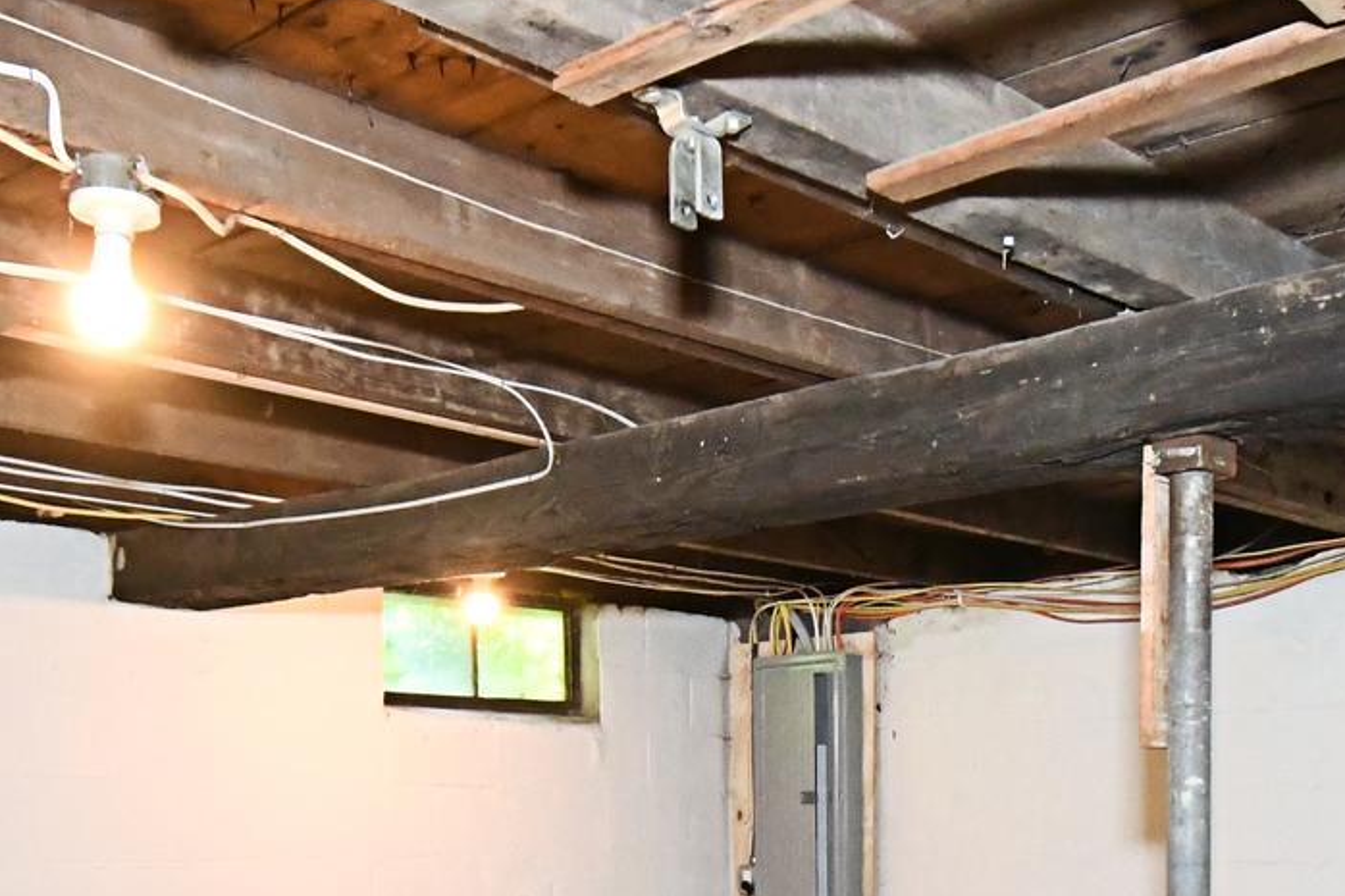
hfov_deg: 44.5
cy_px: 830
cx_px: 707
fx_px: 1643
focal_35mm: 44
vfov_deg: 29.1
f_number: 6.3
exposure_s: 1/250
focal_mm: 10
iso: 6400
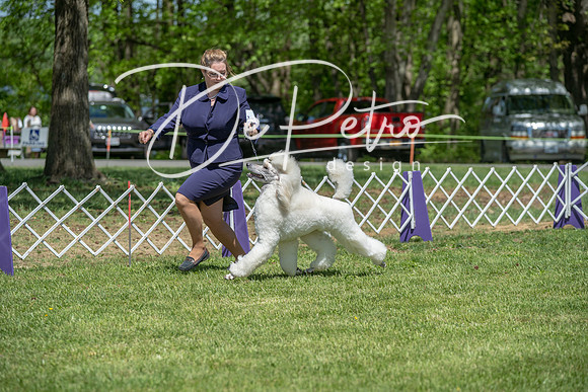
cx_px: 294
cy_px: 196
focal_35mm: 135
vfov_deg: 10.2
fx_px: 2205
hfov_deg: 15.2
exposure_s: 1/1000
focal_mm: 135
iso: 200
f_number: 5
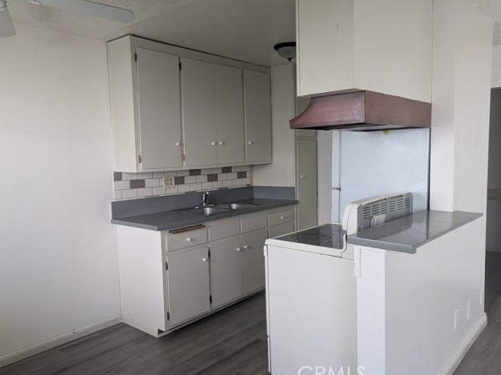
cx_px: 261
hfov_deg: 65.3
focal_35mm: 27
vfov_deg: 51.3
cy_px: 183
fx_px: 391
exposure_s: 1/60
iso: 48
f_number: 1.89
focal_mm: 5.43
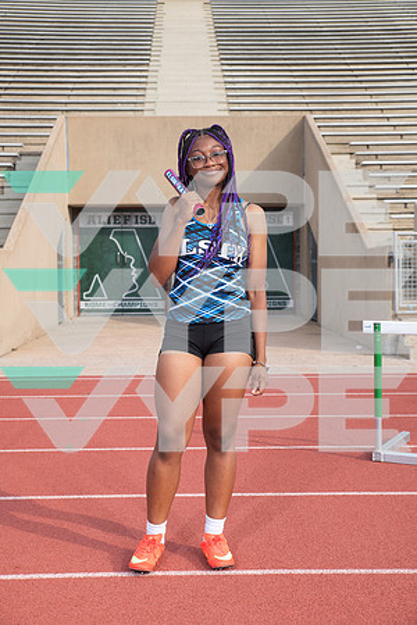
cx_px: 208
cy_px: 312
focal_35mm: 55
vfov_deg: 36.2
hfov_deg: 24.6
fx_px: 956
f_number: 8
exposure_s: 1/320
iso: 160
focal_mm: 55
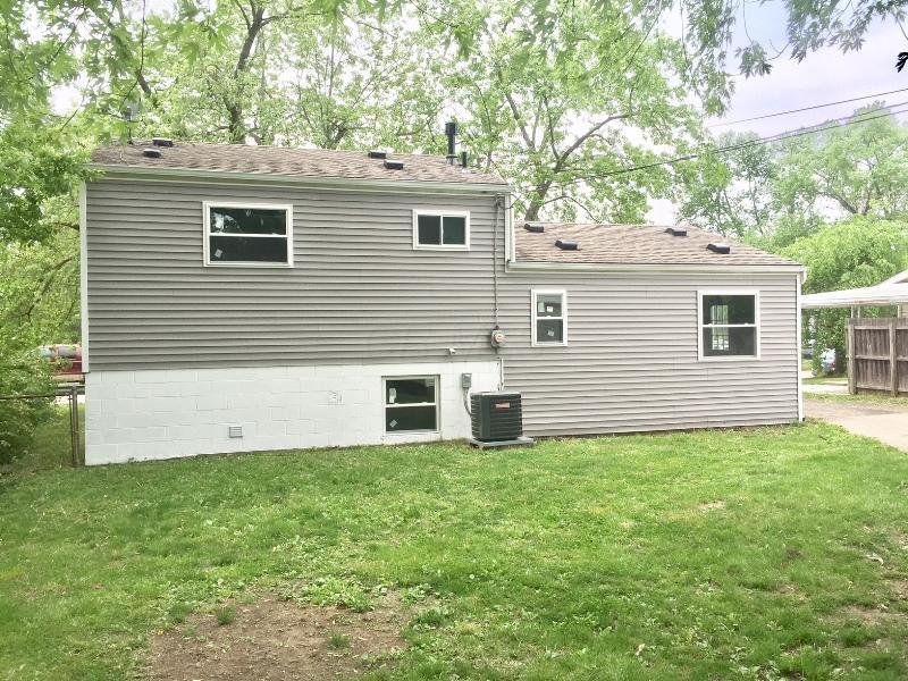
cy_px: 340
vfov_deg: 48.2
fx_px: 761
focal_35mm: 29
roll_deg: +0.6
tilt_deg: -0.9
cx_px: 454
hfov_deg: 61.7
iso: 32
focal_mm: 4.15
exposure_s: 1/989
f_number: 2.2
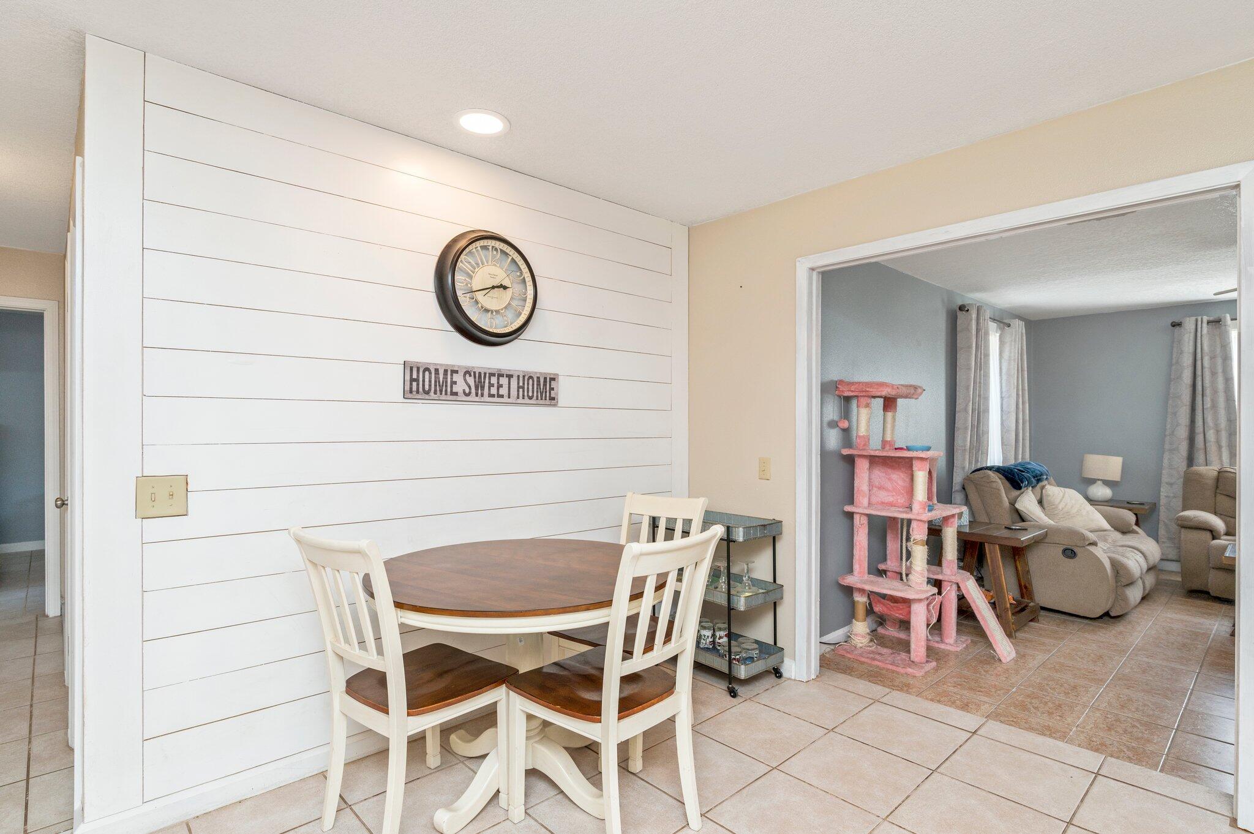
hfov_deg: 91.7
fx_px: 609
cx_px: 627
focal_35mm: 18
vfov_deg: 68.8
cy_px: 417
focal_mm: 17.5
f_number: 7.1
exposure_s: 1/50
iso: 400
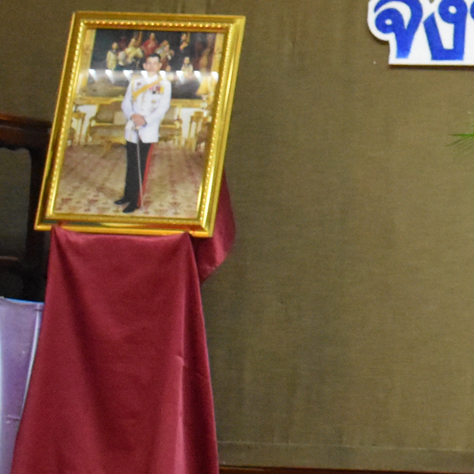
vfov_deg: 12.0
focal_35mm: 145
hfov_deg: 10.9
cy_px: 92
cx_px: 969
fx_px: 2246
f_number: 3.5
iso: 4500
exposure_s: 1/60
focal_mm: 22
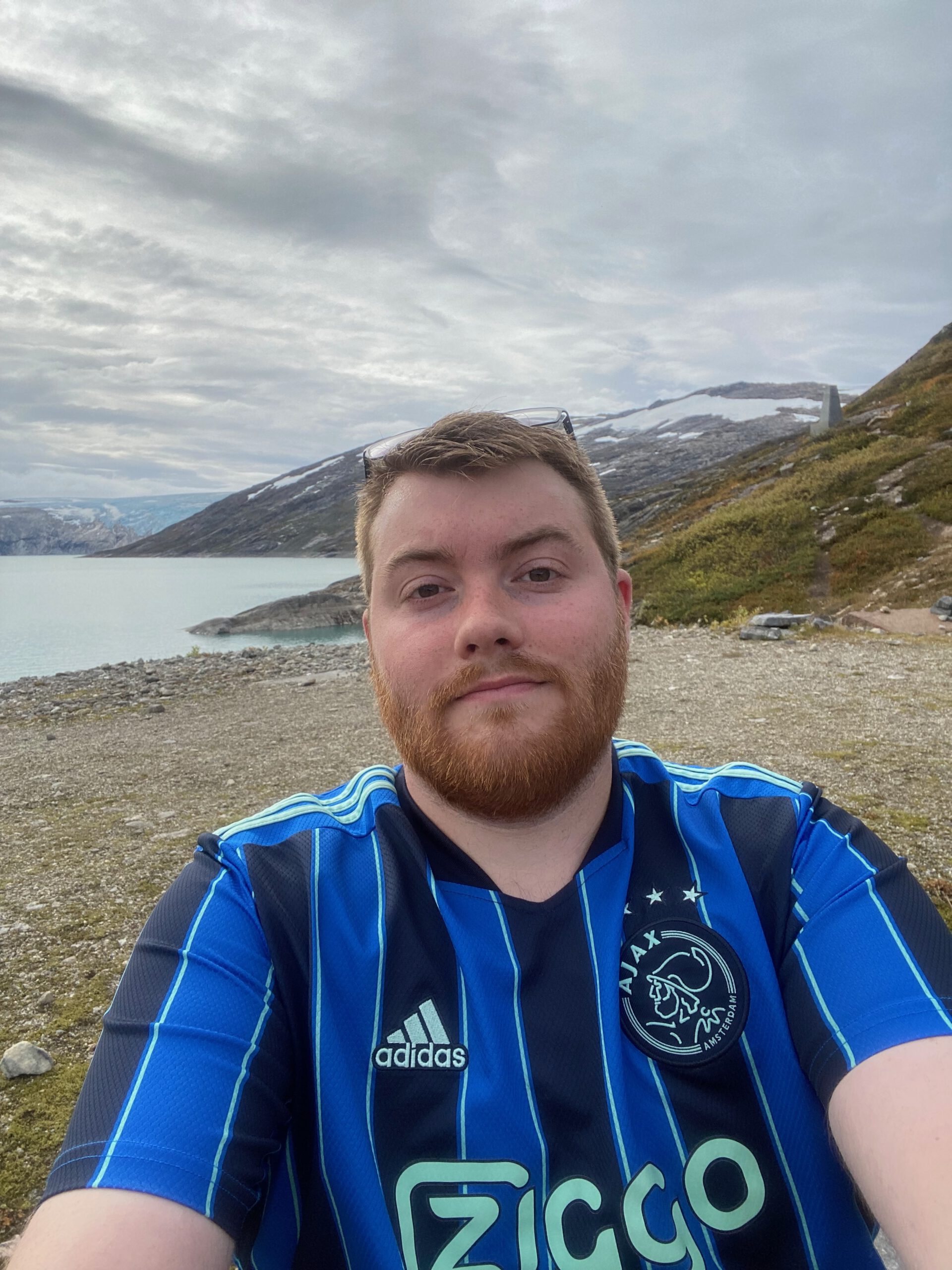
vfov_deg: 73.9
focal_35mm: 23
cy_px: 635
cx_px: 476
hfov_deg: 58.9
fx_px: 843
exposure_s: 1/1148
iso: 25
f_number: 2.2
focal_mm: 2.71
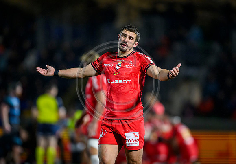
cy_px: 88
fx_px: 2934
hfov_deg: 4.6
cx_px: 132
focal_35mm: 443
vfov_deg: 3.2
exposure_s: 1/2000
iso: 5000
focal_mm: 400
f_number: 3.2
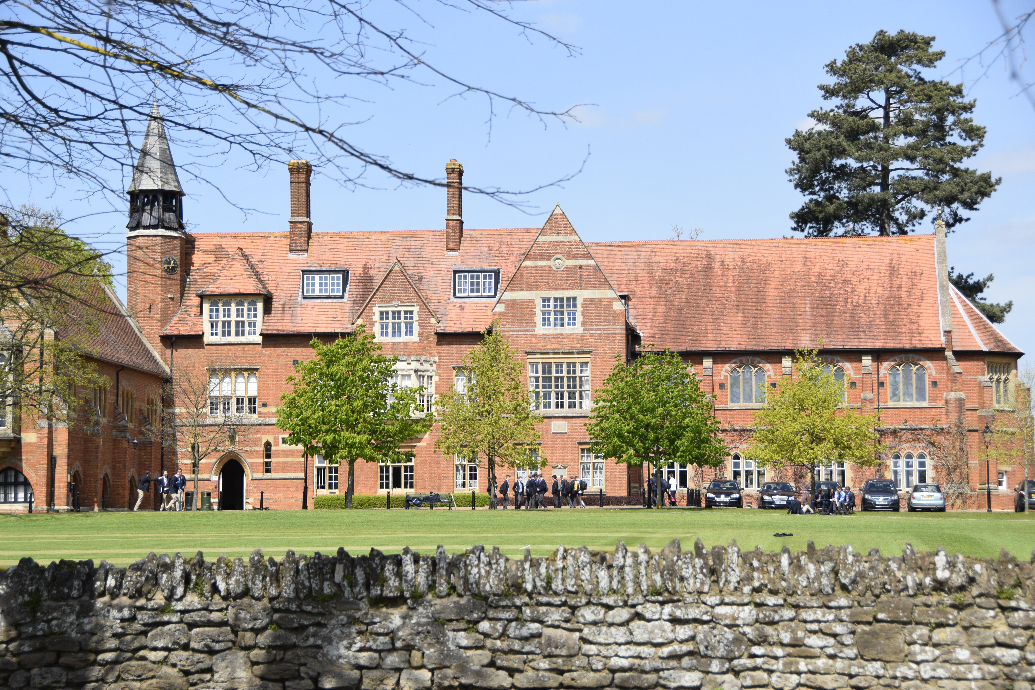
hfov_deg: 24.2
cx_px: 518
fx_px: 2415
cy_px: 345
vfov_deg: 16.3
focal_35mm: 84
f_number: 6.3
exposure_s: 1/1600
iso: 400
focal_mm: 56
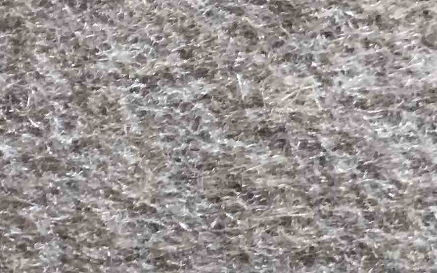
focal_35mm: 134
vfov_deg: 9.7
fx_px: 1596
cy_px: 277
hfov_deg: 14.0
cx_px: -320
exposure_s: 1/17
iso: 50
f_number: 1.8
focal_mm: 3.99
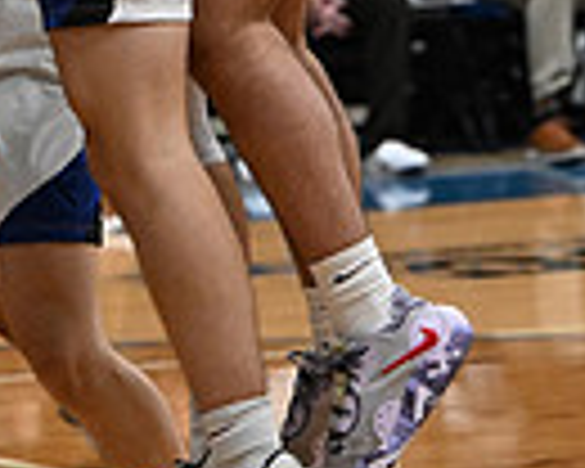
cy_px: -508
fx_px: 6787
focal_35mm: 392
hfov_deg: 4.9
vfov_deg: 3.9
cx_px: 76
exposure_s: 1/800
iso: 6400
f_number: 2.8
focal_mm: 81
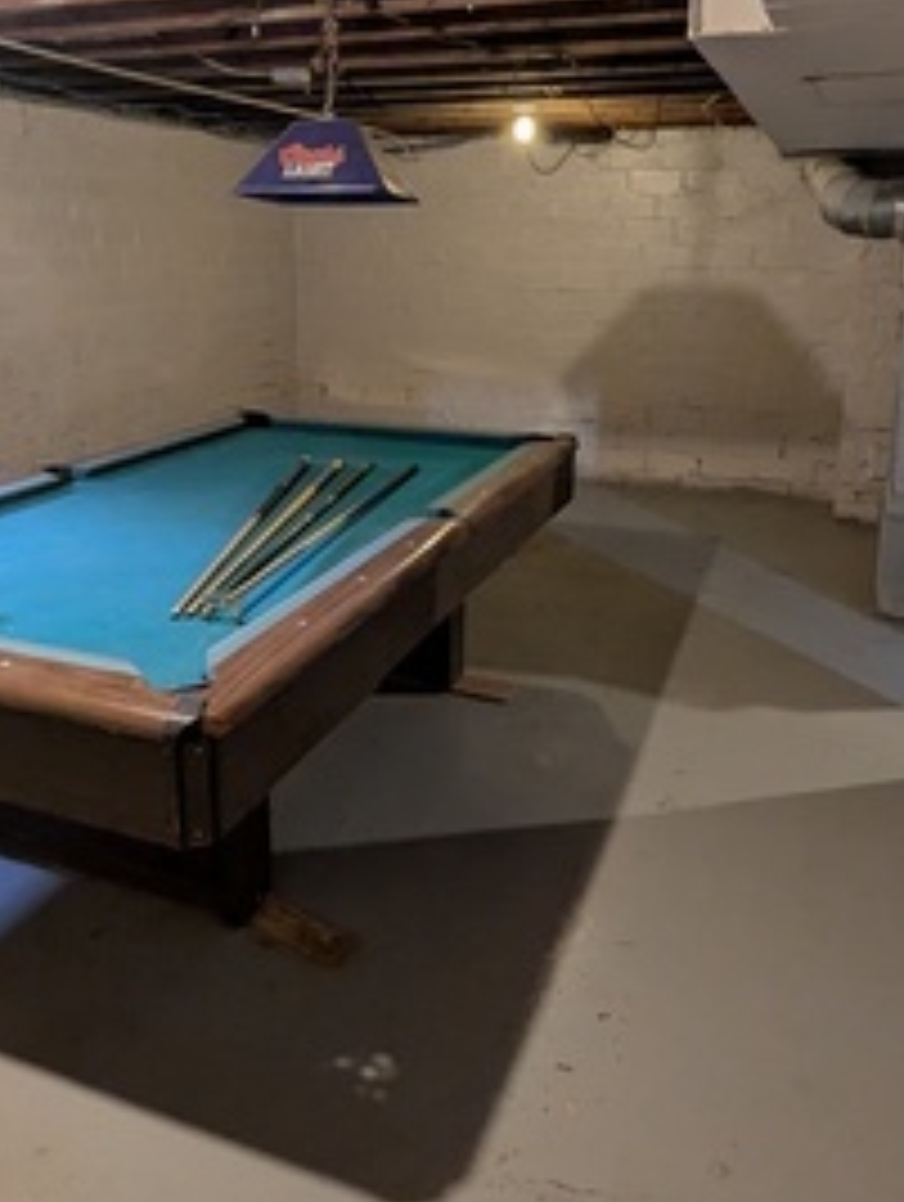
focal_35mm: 30
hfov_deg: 46.8
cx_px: 396
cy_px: 468
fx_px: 1042
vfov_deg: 59.3
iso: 334
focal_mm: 2.35
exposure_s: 1/24
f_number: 2.2
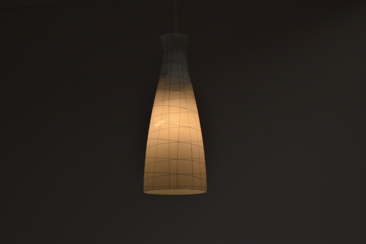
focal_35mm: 82
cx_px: 183
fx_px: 839
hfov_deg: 24.6
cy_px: 122
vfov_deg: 16.6
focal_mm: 55
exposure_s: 1/800
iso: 1600
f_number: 14
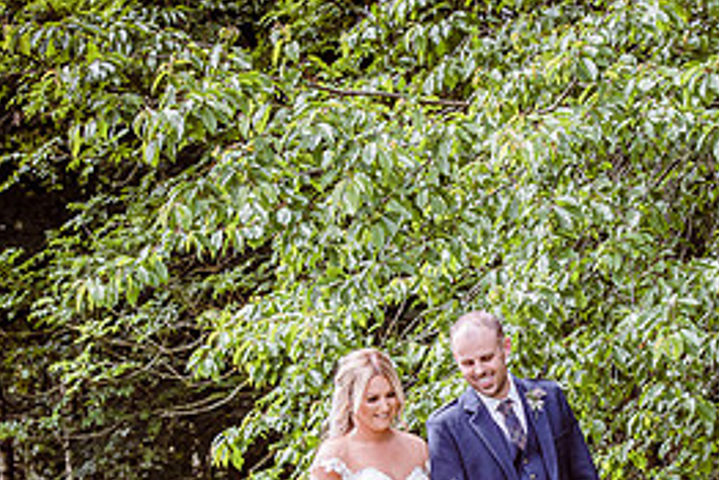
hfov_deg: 12.3
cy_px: 484
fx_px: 3317
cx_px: 612
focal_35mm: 166
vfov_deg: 8.2
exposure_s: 1/1250
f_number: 4.5
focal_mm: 75
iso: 250
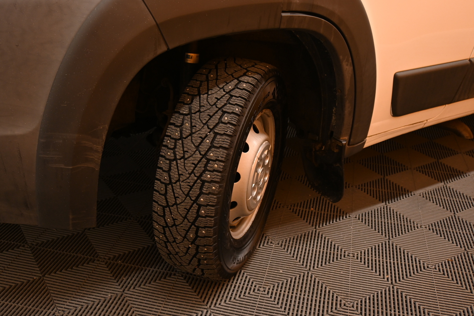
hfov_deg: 51.3
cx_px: 237
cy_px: 158
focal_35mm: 38
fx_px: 494
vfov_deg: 35.5
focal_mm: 25
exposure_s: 1/40
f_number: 4.2
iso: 800
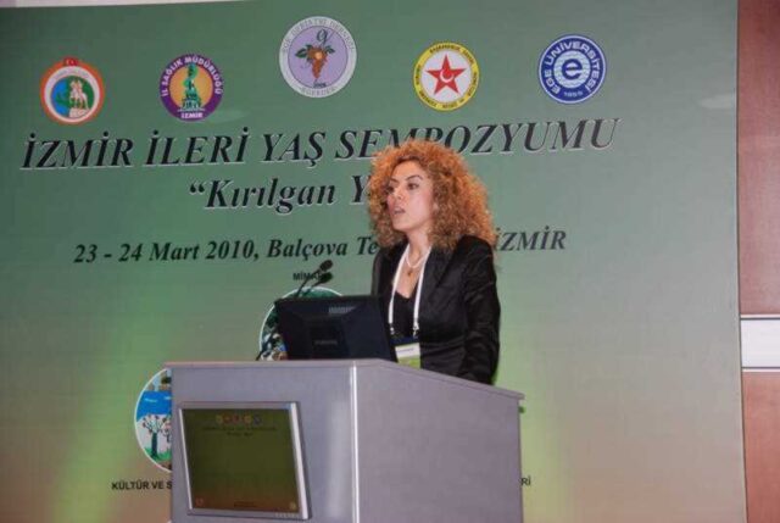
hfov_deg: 20.9
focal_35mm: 98
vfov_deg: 14.1
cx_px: 390
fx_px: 2116
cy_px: 262
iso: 250
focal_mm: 65
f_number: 5.3
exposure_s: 1/60
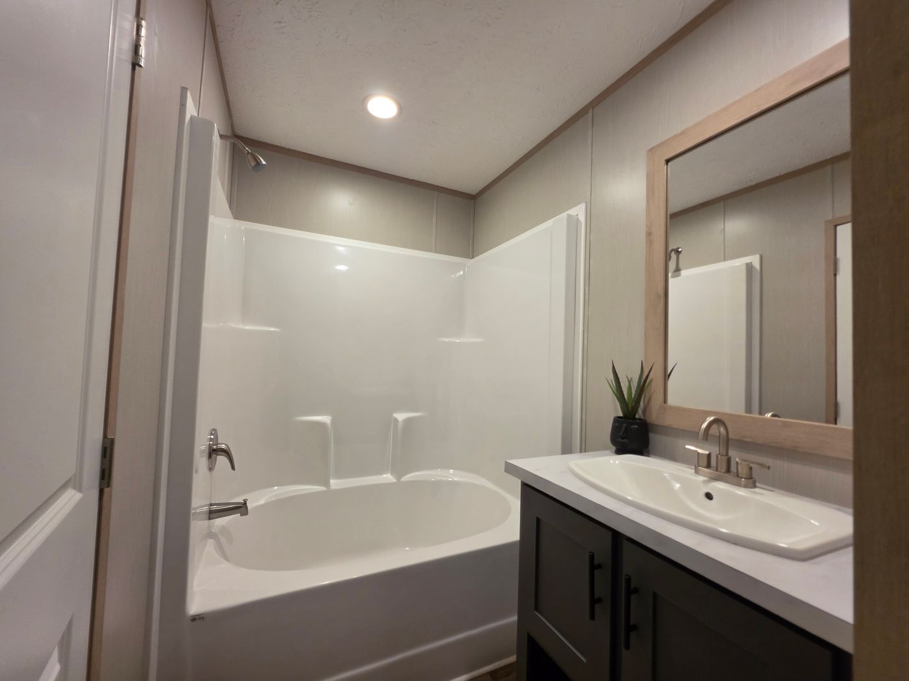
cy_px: 340
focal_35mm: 13
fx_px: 341
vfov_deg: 89.9
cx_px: 454
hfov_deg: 106.2
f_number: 1.9
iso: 125
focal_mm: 2.2
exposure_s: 1/120
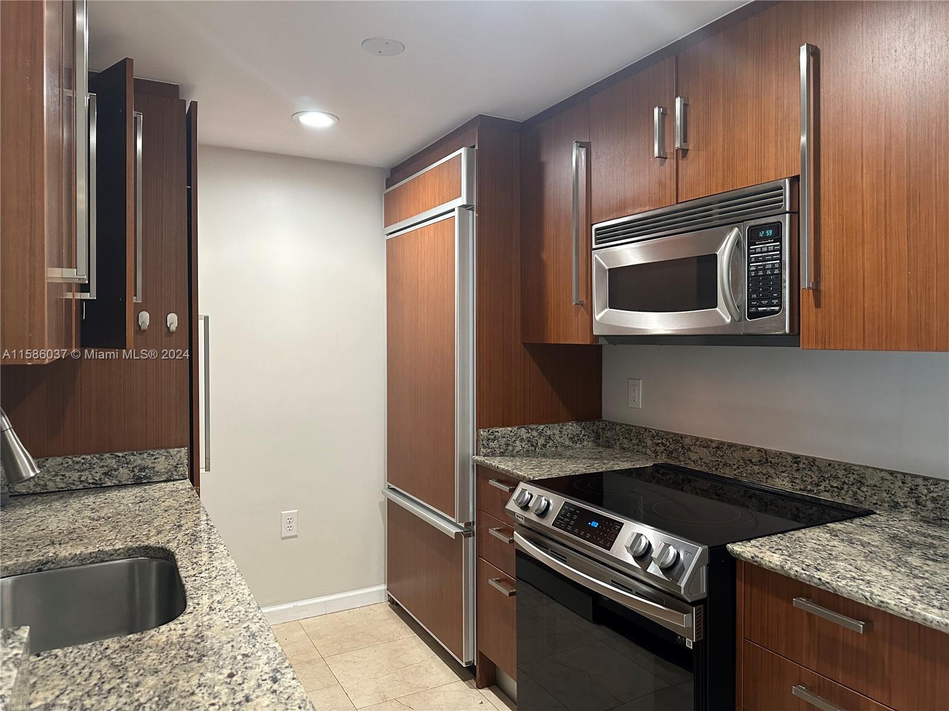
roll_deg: -0.1
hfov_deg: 71.6
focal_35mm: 24
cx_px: 474
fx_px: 658
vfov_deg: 56.8
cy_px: 356
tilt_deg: -2.0
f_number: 1.78
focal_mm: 6.86
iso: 400
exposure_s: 1/60
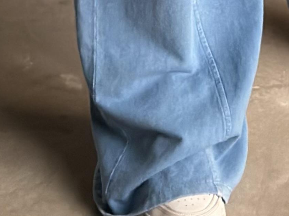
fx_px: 1928
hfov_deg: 8.6
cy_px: -402
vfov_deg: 6.0
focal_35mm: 231
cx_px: 242
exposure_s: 1/45
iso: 400
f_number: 1.78
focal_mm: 6.86
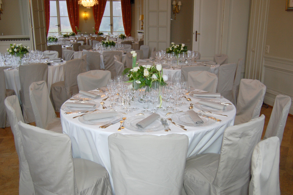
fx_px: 268
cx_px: 146
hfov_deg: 57.3
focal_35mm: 33
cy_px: 98
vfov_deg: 39.9
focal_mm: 22
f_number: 3.8
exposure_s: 1/60
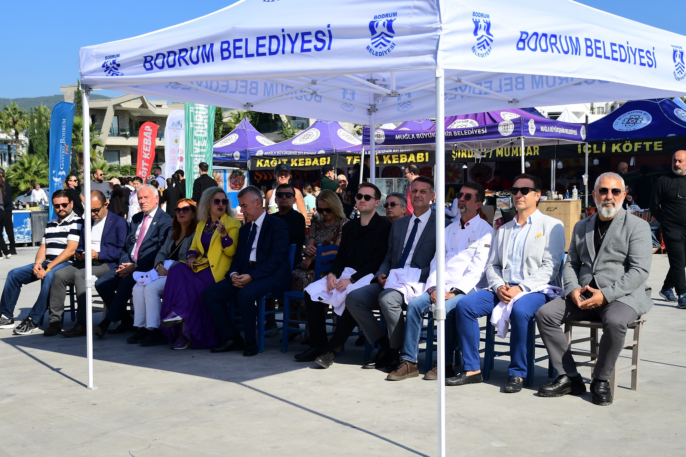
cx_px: 343
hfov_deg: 46.4
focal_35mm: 42
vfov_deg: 31.9
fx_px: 800
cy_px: 228
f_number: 3.2
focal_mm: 28
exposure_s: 1/5000
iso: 200
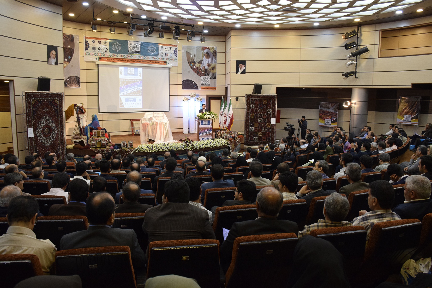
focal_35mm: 27
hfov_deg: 67.4
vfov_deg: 47.9
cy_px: 144
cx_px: 216
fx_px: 324
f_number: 5.6
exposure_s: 1/50
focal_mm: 18
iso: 2000
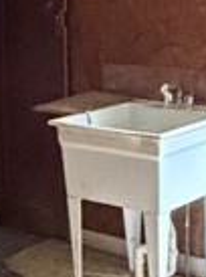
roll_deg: -0.1
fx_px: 837
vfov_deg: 18.8
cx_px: 99
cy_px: 129
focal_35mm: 105
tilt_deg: -8.7
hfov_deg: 14.0
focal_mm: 2.22
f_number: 2.2
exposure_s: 1/55
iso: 1250
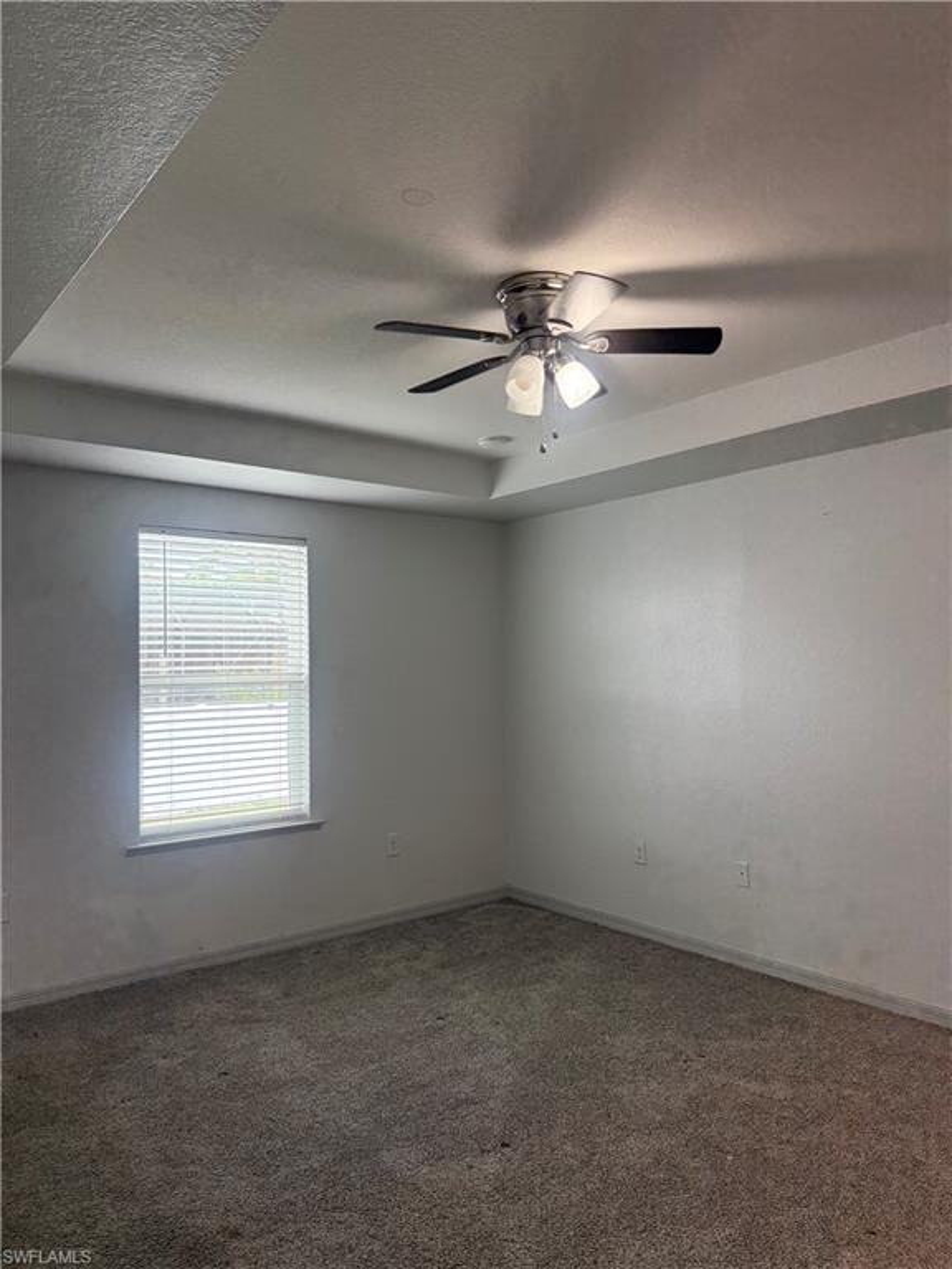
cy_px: 634
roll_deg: +0.9
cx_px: 476
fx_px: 880
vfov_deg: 71.6
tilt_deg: +1.9
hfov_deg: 56.8
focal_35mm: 24
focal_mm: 6.76
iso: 250
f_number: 1.78
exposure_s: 1/120
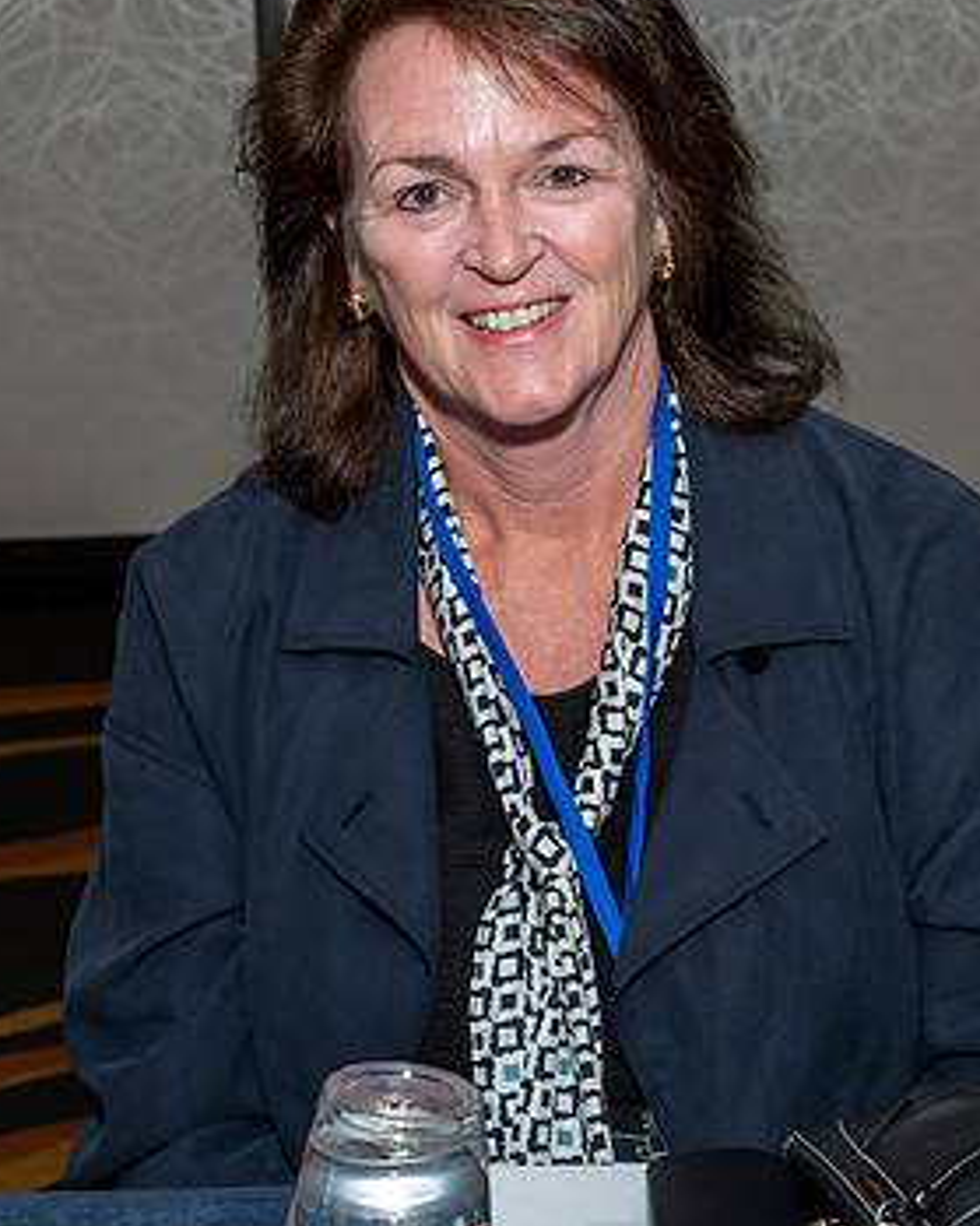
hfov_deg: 15.9
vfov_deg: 19.8
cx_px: 536
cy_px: 552
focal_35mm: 97
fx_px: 3518
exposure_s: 1/250
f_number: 6.3
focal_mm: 35
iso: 400
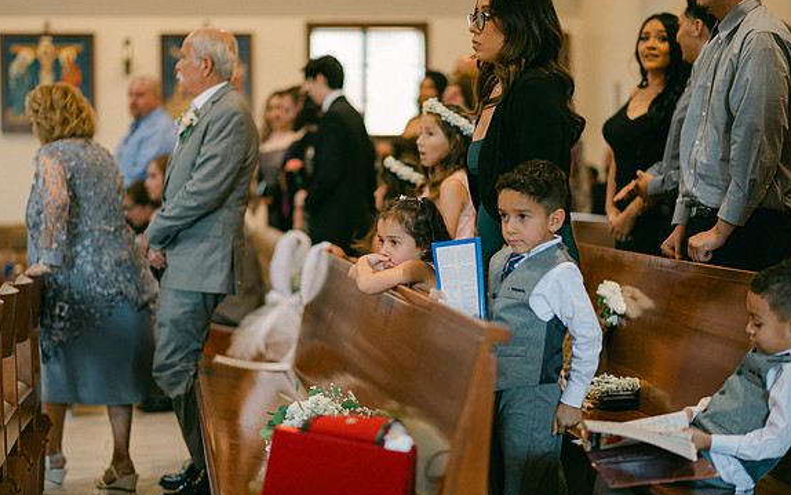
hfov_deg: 23.5
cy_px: 250
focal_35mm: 88
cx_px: 396
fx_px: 1897
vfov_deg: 14.9
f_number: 1.8
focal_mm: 85
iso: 320
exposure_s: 1/125
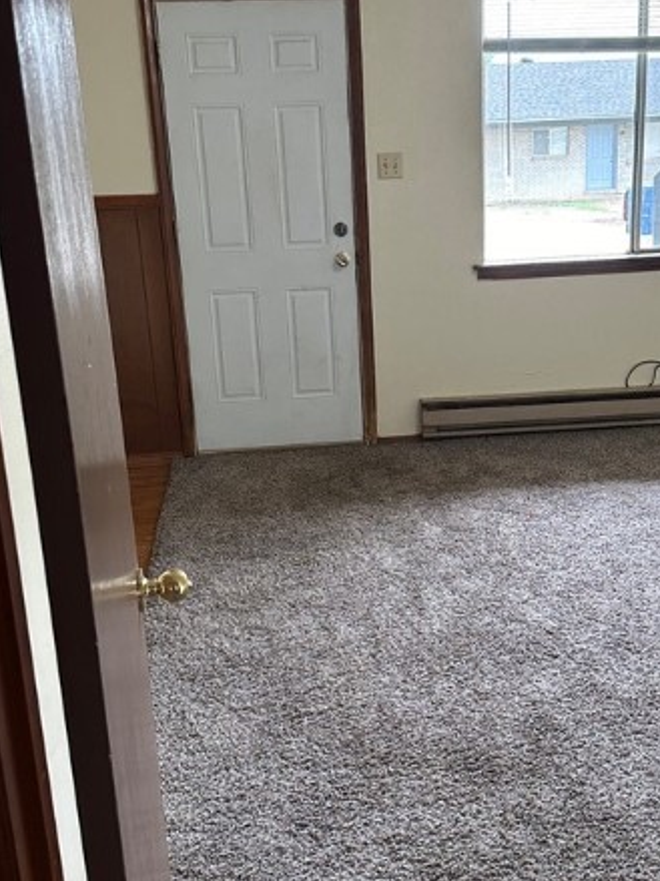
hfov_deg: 34.2
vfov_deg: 44.8
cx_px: 397
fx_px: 1068
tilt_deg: -14.7
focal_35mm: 42
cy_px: 415
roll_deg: +1.2
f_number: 1.78
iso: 200
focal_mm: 6.86
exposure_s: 1/120
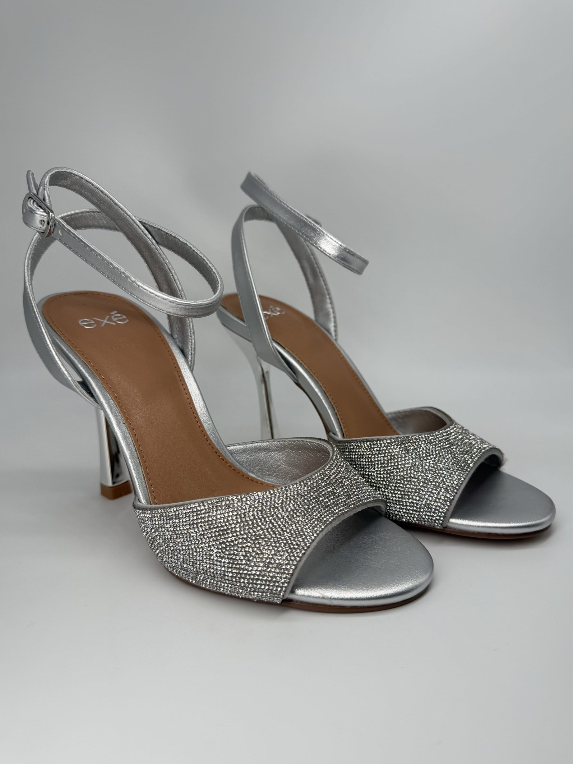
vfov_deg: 69.4
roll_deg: -1.4
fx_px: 552
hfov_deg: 54.9
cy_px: 393
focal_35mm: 25
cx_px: 291
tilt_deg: -14.5
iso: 80
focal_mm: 6.76
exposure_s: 1/1585
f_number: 1.78
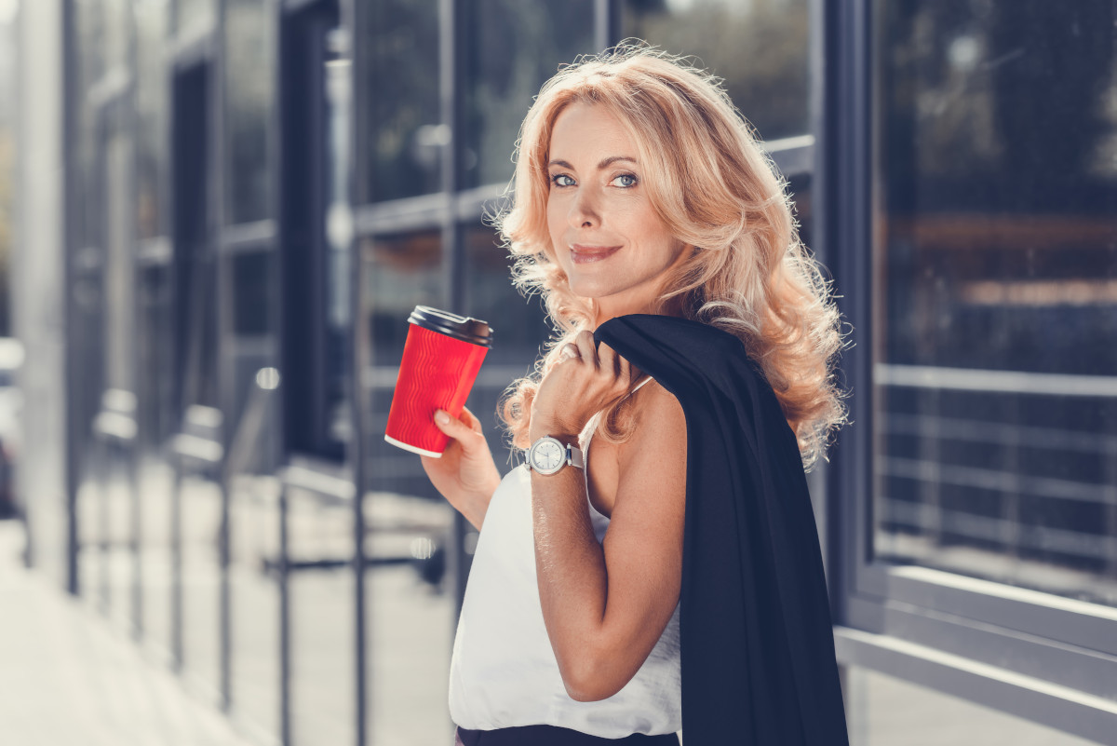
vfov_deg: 16.1
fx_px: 2638
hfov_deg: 23.9
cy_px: 373
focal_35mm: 85
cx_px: 558
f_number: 3.2
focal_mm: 85
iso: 100
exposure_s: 1/800
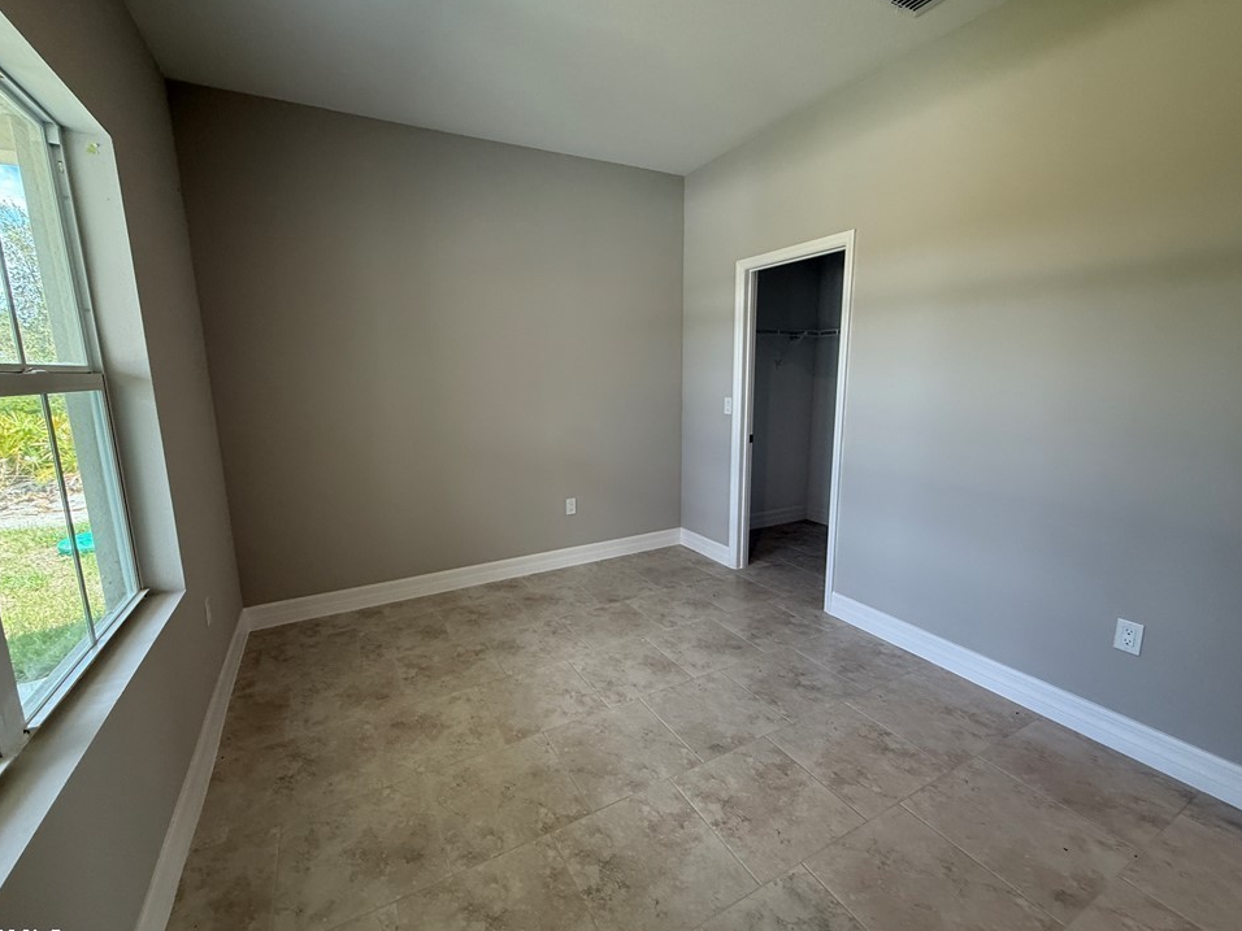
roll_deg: -0.2
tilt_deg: -7.0
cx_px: 607
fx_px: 538
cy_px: 464
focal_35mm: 15
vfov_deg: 81.7
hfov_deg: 98.2
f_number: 2.2
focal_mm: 2.22
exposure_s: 1/120
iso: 160
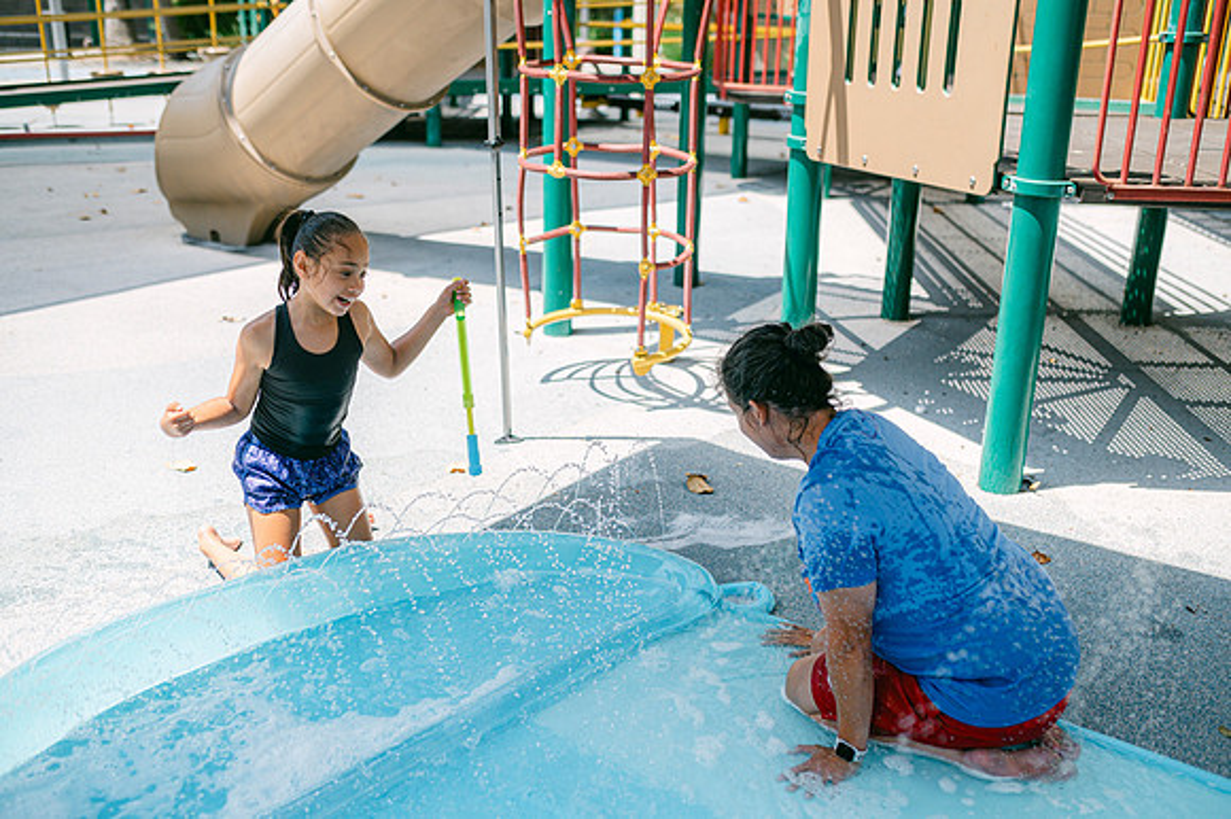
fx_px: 1196
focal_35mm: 35
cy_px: 410
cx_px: 616
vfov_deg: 37.8
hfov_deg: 54.5
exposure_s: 1/8000
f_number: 2
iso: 100
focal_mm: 35
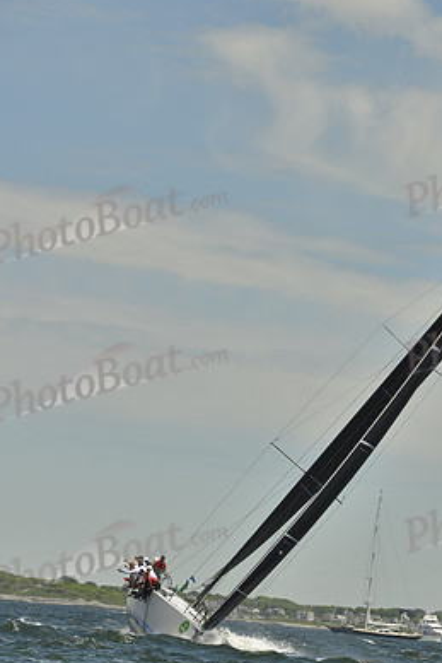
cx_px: 317
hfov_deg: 6.3
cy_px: 444
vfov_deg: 9.5
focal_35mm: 217
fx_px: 3993
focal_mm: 145
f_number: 9
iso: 280
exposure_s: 1/1600
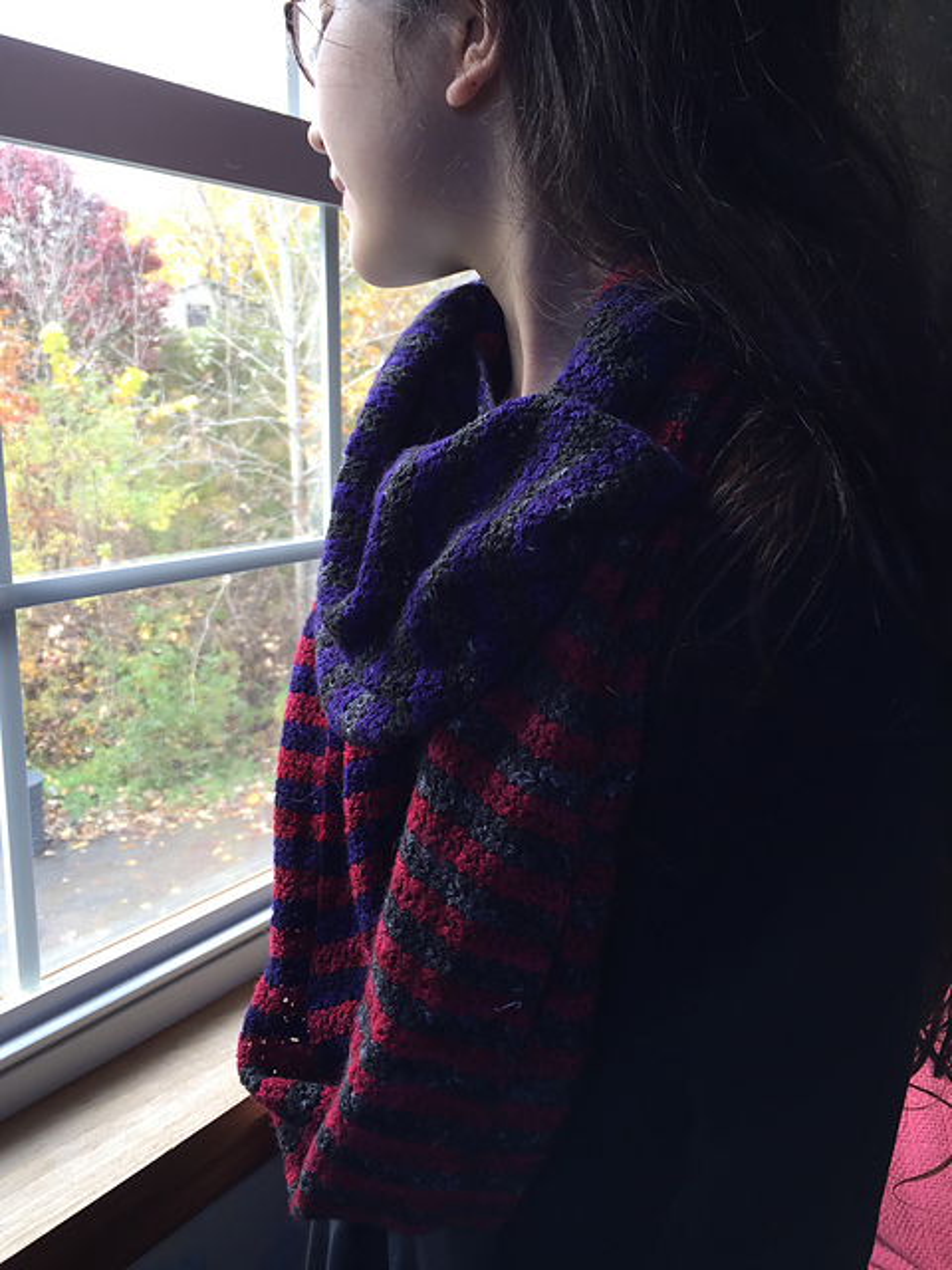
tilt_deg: -12.8
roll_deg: +0.0
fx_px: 1063
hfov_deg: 48.2
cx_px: 476
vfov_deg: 61.7
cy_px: 635
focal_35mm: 29
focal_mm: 4.15
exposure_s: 1/40
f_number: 2.2
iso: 32
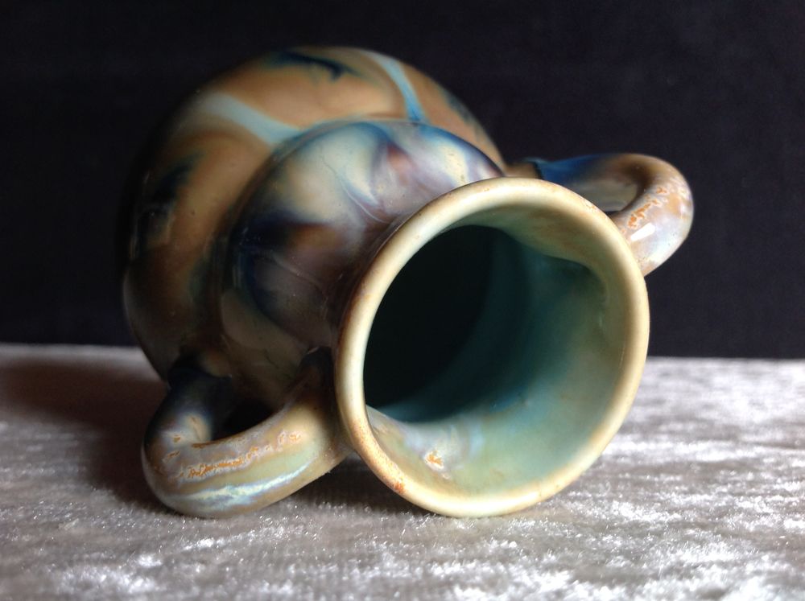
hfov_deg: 52.7
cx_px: 402
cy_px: 300
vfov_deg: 40.6
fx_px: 813
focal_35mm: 35
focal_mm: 4.28
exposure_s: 1/15
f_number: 2.4
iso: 80
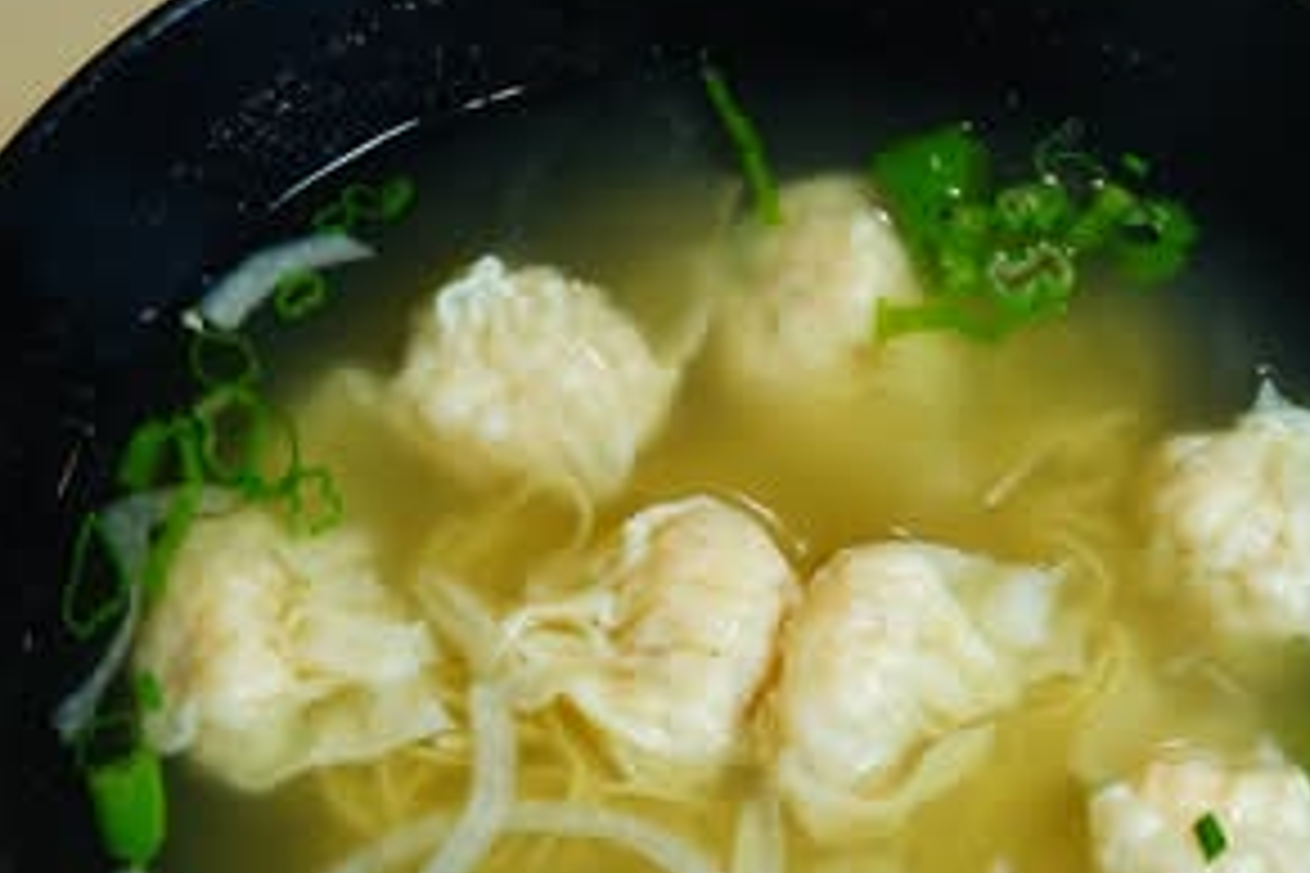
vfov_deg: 13.4
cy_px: 567
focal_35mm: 102
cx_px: 608
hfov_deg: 20.0
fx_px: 3711
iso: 50
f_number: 8
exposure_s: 1/1.25
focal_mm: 45
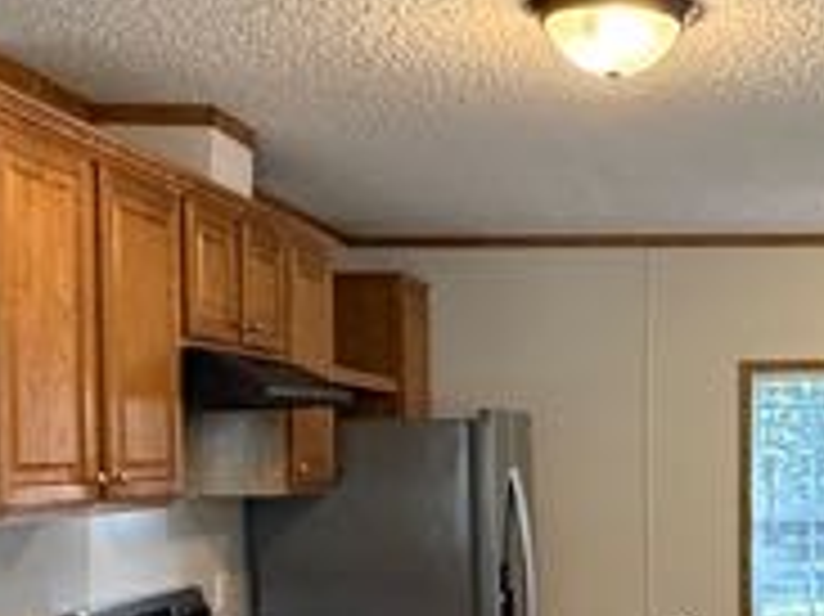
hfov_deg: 29.0
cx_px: 752
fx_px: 1522
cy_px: 542
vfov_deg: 22.4
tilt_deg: -3.3
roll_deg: +0.1
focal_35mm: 64
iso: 500
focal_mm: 2.22
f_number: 2.2
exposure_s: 1/120
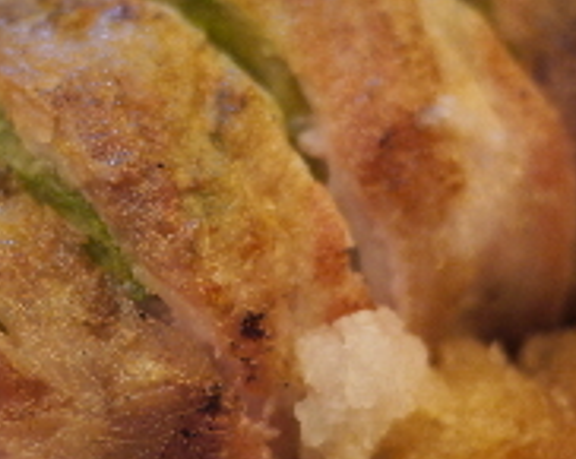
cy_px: 279
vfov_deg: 11.9
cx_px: 177
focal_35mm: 129
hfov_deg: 14.9
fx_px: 2196
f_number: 1.7
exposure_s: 1/30
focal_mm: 20
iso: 320
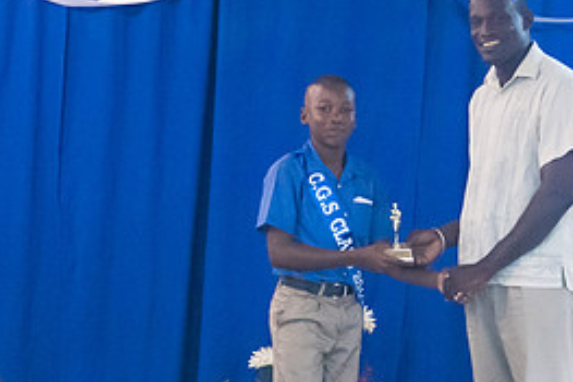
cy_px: 252
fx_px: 5440
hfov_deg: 6.0
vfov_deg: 4.0
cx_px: 338
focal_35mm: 342
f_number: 6.3
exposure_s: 1/200
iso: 20000
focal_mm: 155
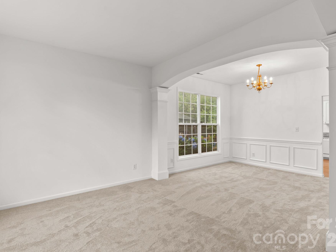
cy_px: 122
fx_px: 175
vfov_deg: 71.6
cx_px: 172
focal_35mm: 18
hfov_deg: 87.7
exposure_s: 1/2.5
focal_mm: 16
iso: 100
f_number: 8
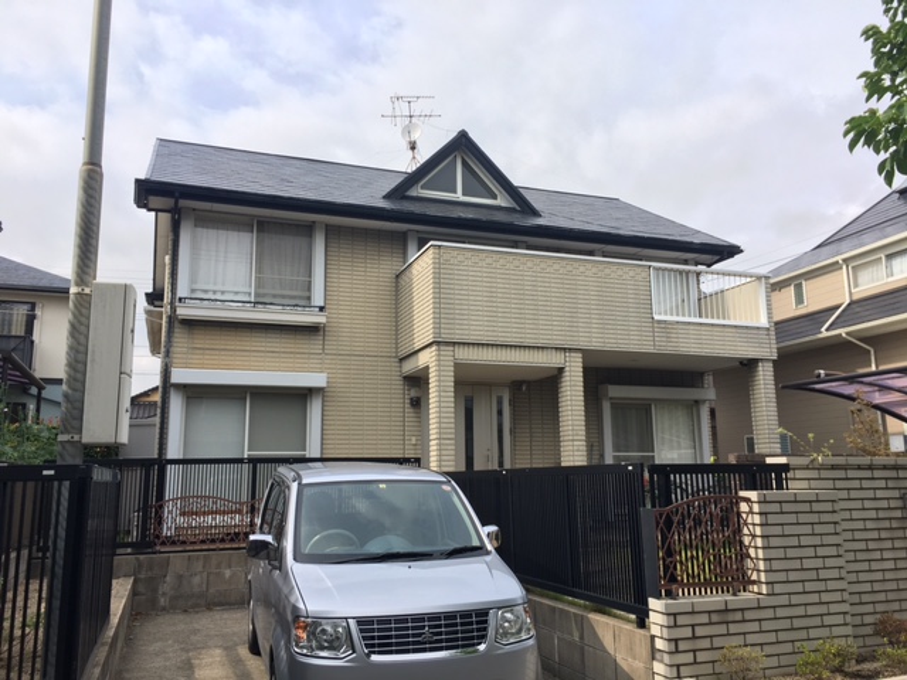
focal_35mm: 29
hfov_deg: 61.7
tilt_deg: +14.1
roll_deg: +0.7
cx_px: 454
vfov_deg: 48.2
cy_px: 340
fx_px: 760
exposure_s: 1/777
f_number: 2.2
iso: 25
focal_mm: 4.15
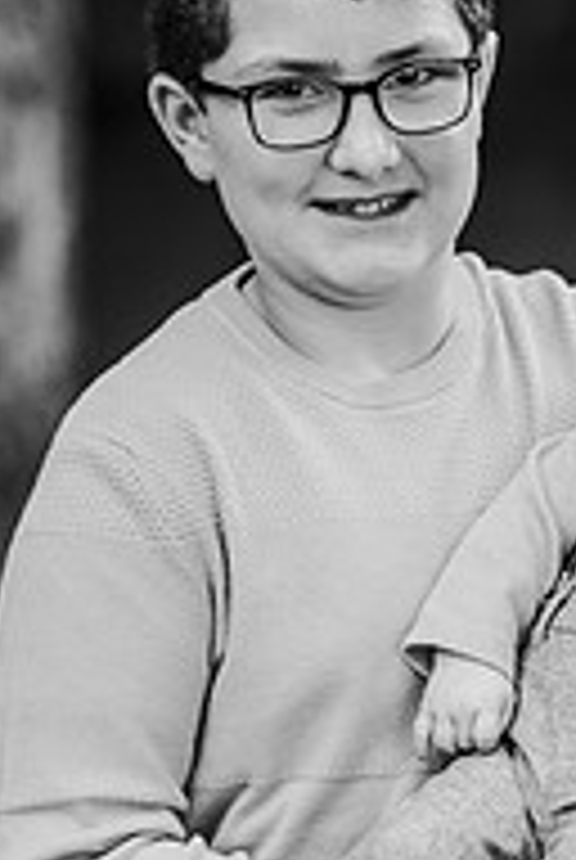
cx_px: 531
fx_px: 4782
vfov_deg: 10.3
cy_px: 635
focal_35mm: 200
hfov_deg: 6.9
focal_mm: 85
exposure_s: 1/200
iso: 125
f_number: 2.2
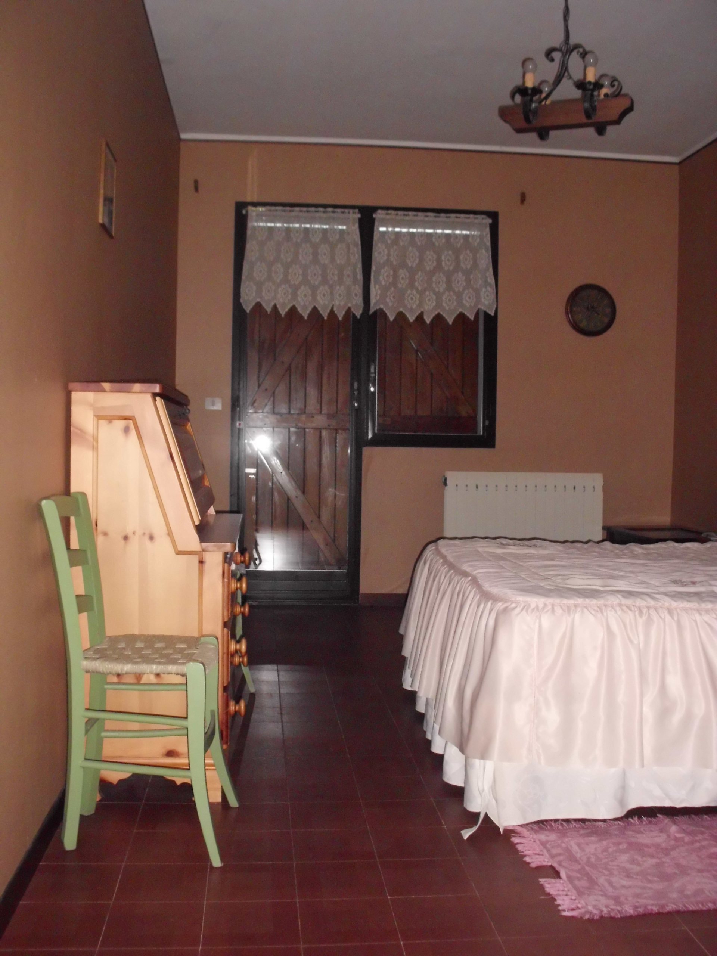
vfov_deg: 51.4
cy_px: 478
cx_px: 358
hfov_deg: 39.7
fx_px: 994
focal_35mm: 36
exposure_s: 1/60
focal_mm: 6.3
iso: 400
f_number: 2.9
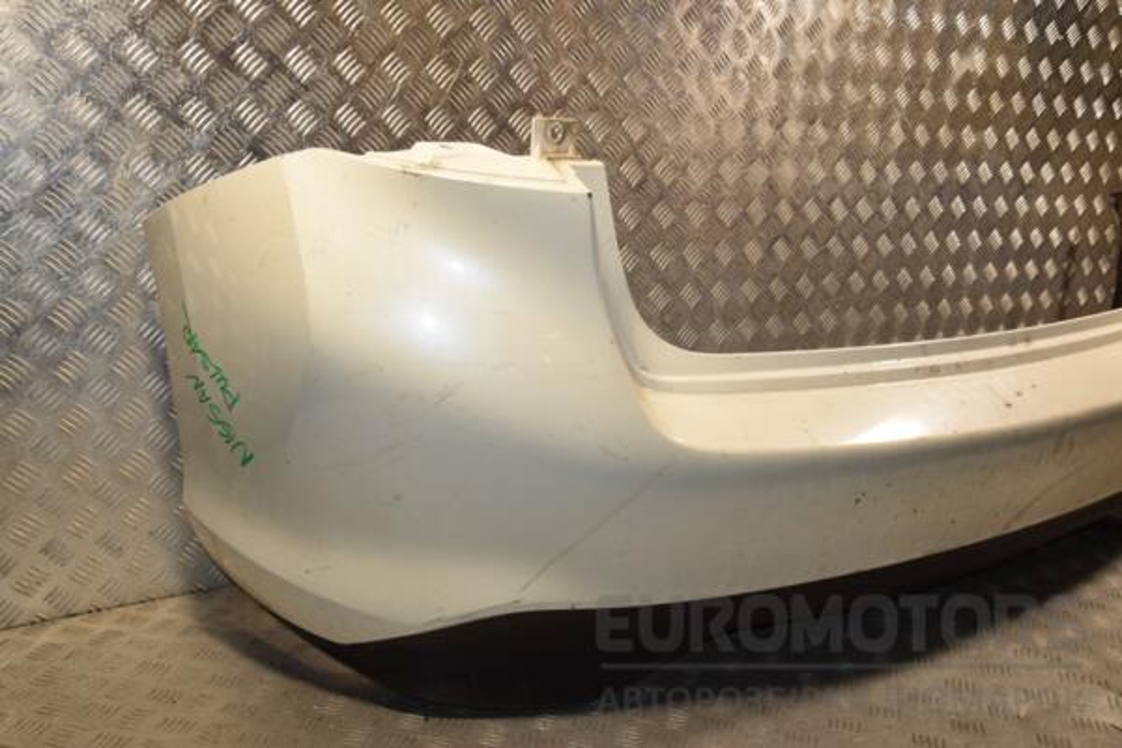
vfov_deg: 36.9
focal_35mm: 36
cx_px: 561
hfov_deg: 53.1
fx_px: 1122
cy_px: 374
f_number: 9
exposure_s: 1/200
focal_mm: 24
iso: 800
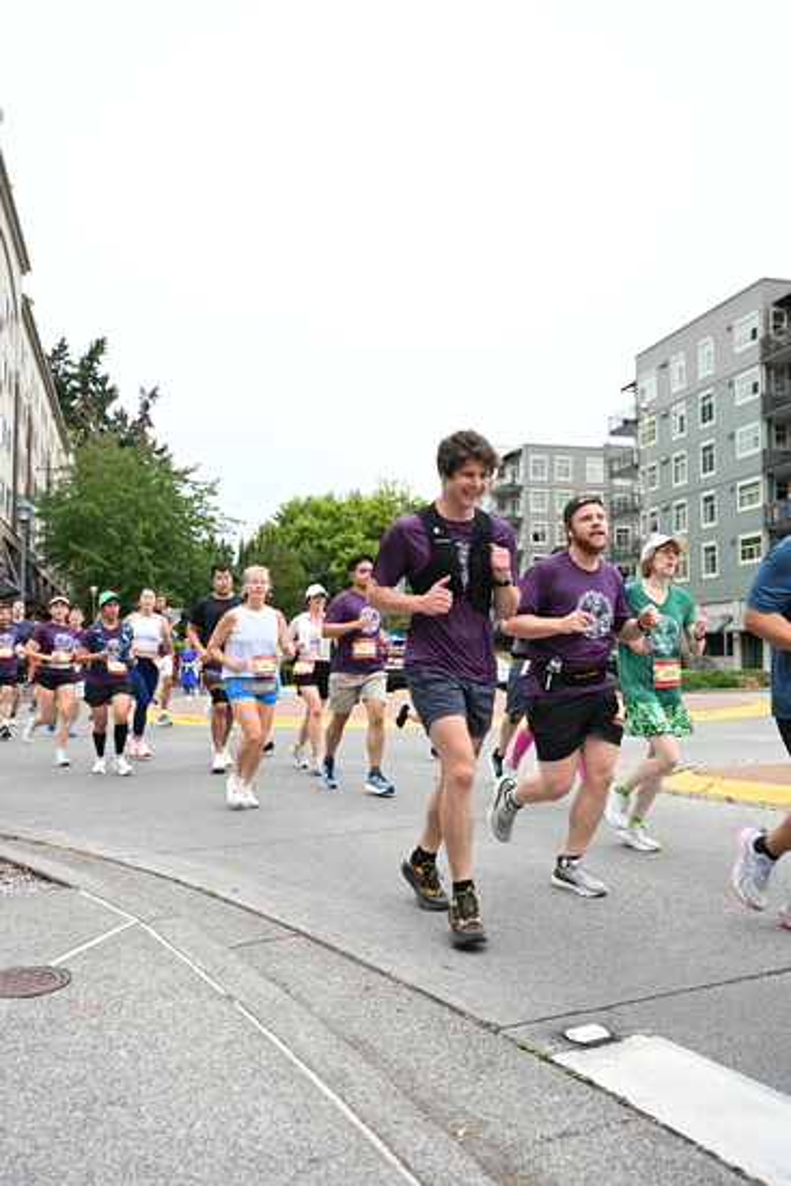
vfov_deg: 59.5
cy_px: 593
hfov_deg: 41.7
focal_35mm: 32
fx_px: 1037
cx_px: 396
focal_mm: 31.5
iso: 1600
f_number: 4
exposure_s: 1/800
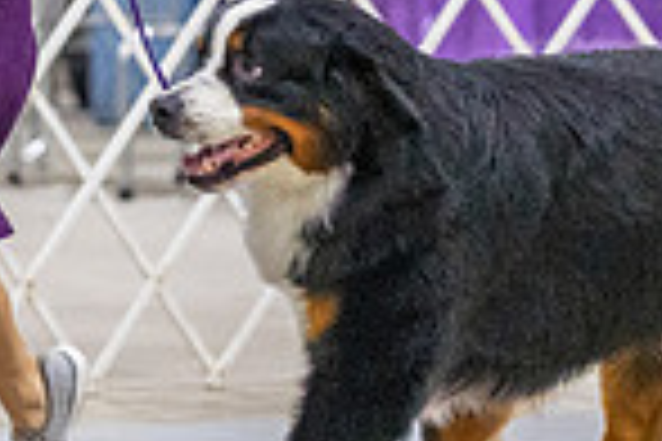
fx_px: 8127
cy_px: -79
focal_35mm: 442
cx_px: 459
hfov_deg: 4.7
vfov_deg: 3.1
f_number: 3.2
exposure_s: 1/320
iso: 6400
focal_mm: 112
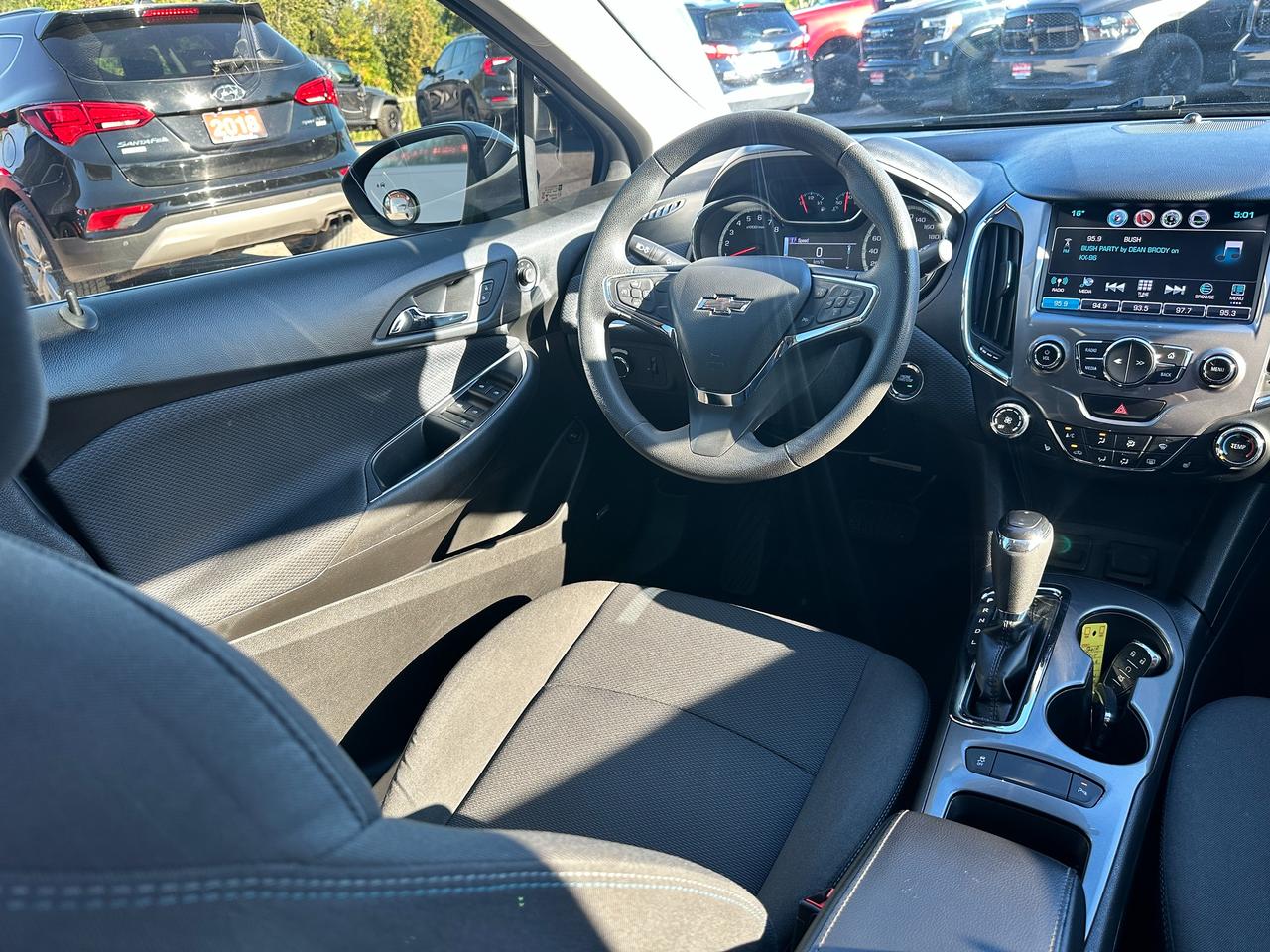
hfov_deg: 71.6
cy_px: 476
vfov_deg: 56.8
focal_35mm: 24
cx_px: 635
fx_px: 881
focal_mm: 6.86
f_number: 1.78
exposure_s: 1/121
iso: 100
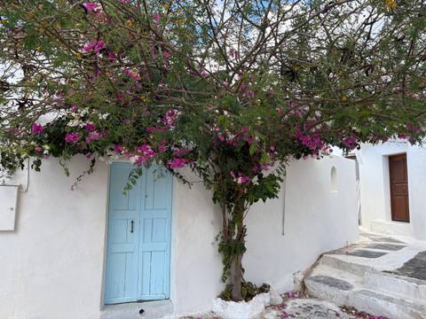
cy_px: 160
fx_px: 320
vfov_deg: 53.1
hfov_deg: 67.3
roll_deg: -0.2
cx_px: 213
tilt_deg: +7.1
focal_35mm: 26
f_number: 1.6
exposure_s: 1/987
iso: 64
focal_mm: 5.96
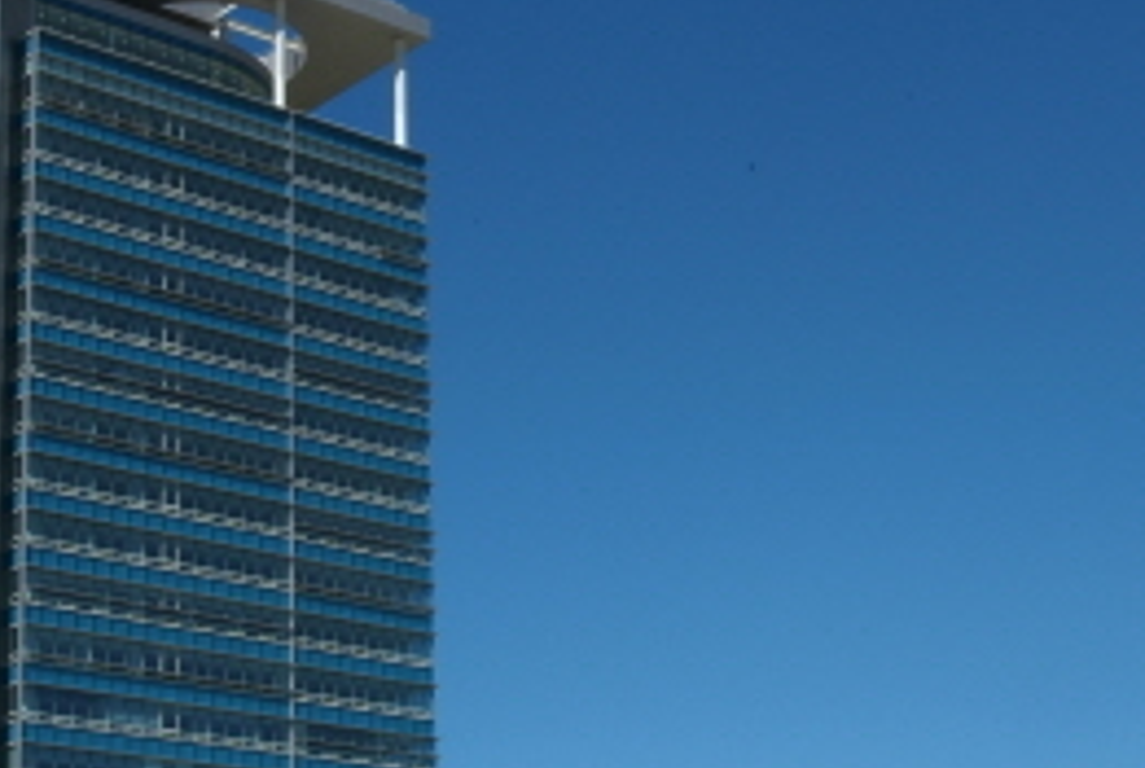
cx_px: 772
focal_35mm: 76
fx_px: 2421
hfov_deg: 26.4
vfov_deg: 17.8
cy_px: 632
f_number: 16
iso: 200
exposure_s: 1/125
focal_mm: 22
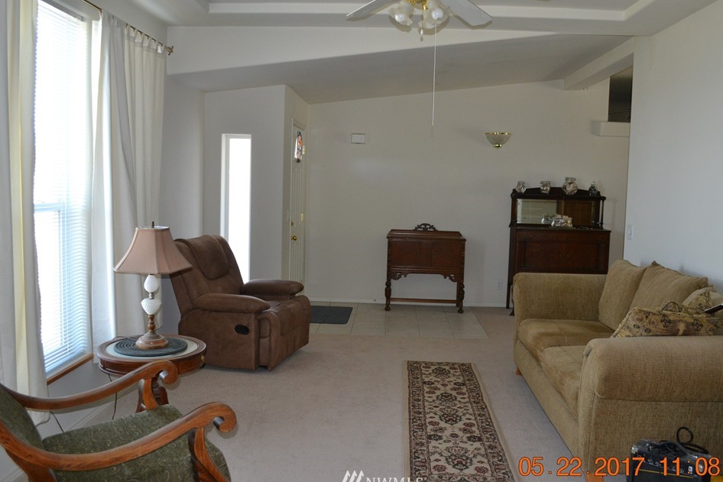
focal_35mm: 31
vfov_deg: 42.3
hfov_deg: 60.2
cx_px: 384
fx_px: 623
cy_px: 232
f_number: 3.5
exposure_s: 1/60
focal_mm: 18
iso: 400
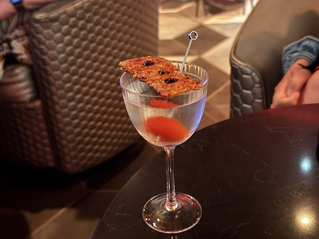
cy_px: 120
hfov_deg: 39.7
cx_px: 160
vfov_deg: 30.3
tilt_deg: -27.8
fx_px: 442
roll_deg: +3.4
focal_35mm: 48
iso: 320
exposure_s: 1/2
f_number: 1.78
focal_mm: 6.76
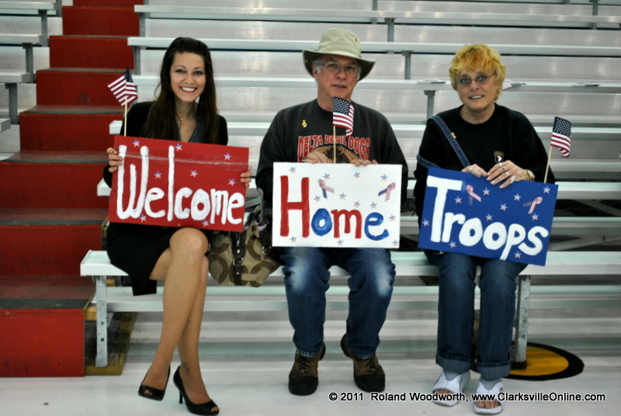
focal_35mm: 54
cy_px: 208
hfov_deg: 36.8
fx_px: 933
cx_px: 310
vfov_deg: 25.1
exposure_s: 1/60
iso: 200
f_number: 5
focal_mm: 36
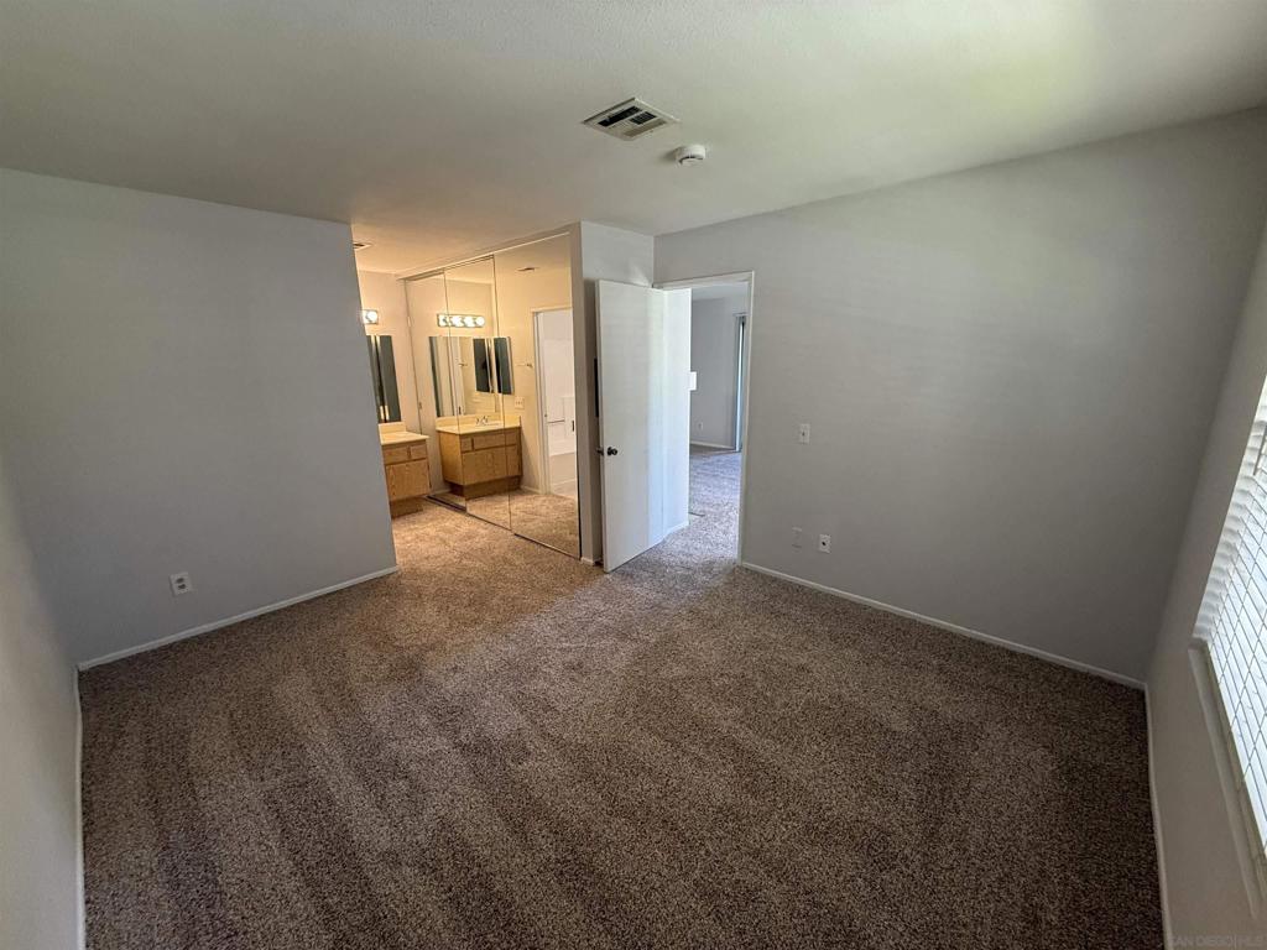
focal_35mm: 14
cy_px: 475
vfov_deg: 85.7
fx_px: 512
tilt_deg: -13.4
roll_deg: +0.9
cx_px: 634
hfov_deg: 102.1
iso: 250
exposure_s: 1/120
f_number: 2.2
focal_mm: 2.22
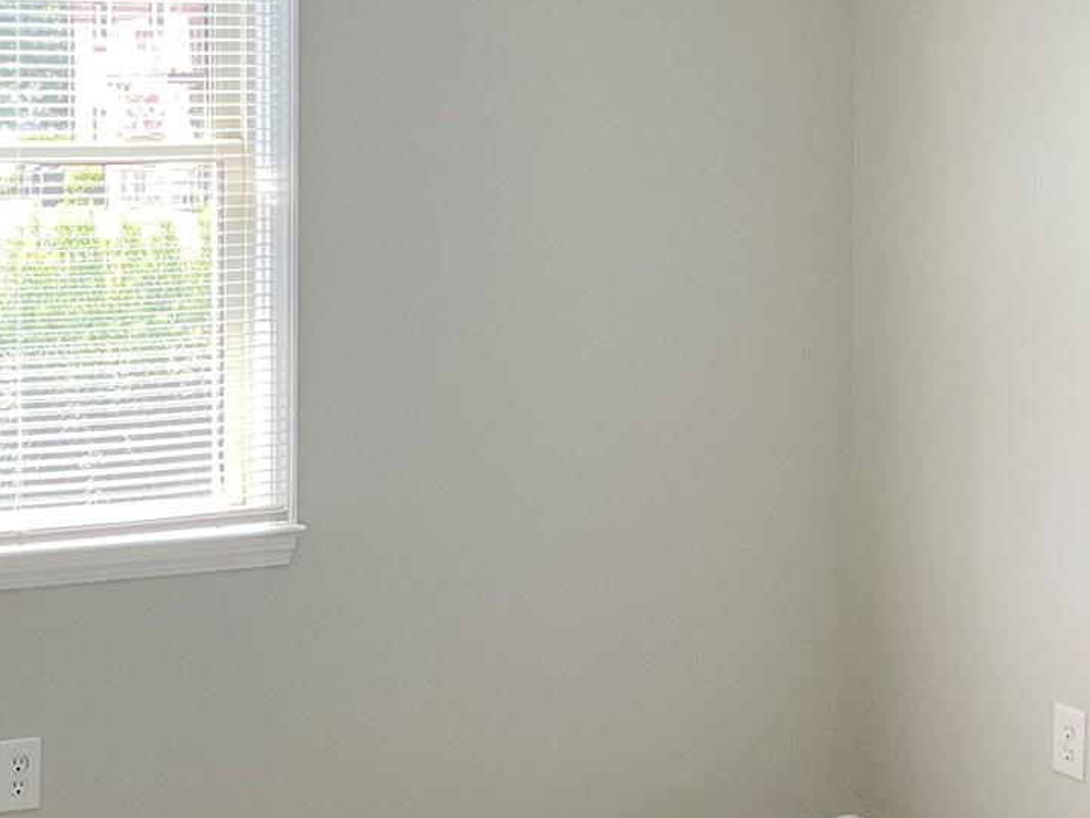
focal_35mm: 83
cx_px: 387
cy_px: 225
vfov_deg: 17.7
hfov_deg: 23.5
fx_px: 2614
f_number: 1.8
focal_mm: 3
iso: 64
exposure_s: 1/120
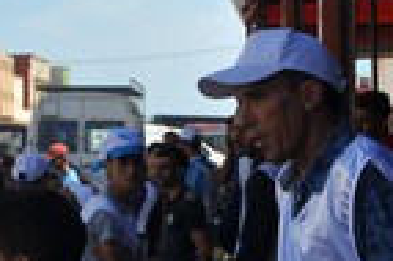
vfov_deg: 7.8
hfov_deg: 10.7
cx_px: -398
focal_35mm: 175
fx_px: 1908
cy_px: 216
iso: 200
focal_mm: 26
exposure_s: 1/400
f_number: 10
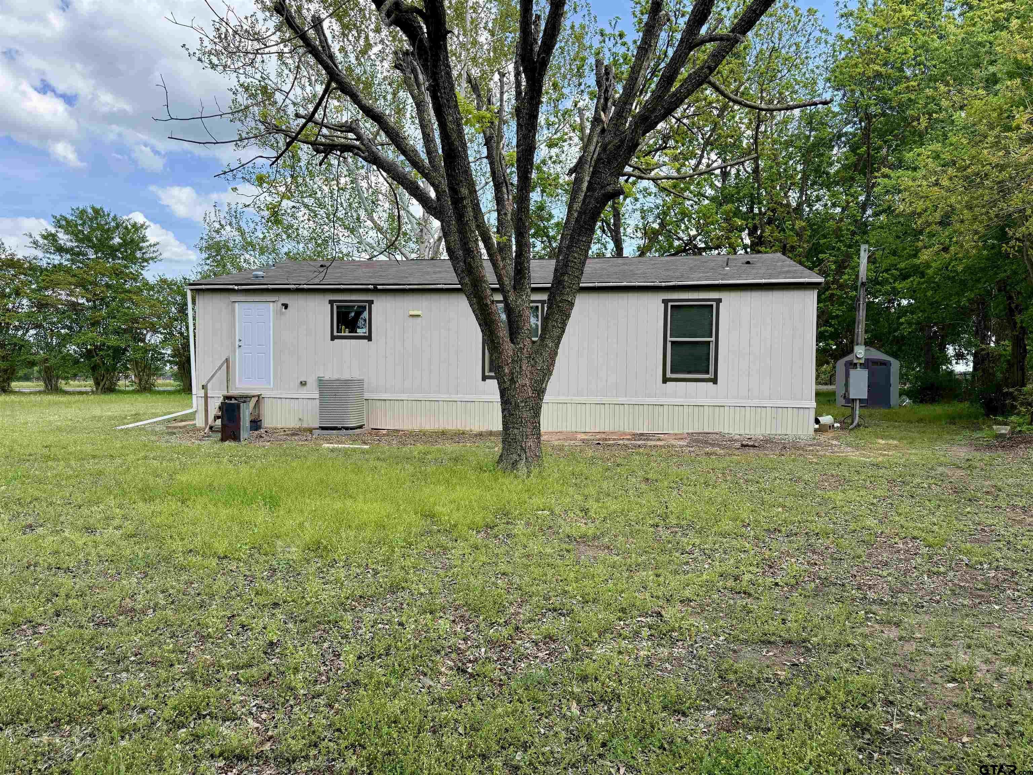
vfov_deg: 56.8
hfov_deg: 71.6
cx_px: 516
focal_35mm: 24
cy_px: 388
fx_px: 716
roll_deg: +0.0
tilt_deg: -0.8
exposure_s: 1/2053
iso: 100
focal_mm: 6.76
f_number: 1.78
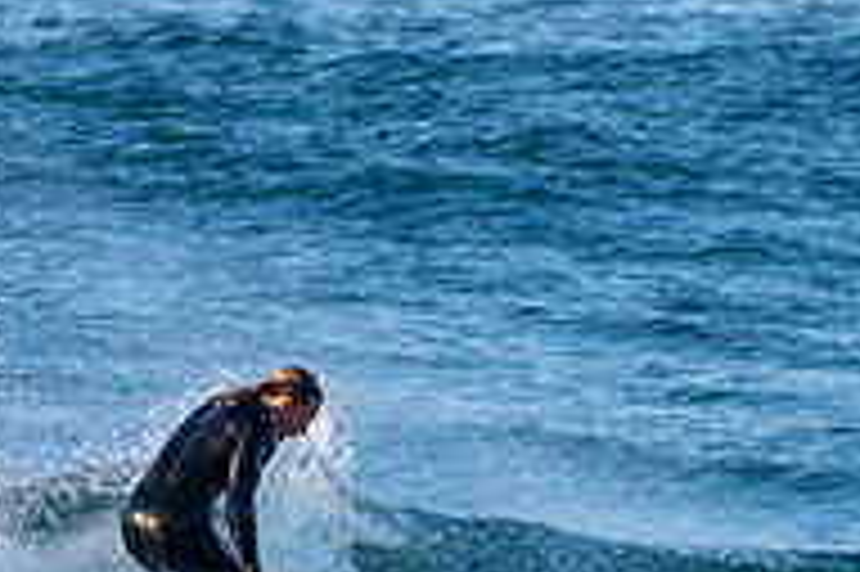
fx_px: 54371
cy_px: 700
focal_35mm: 2278
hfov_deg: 0.9
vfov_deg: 0.6
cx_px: 482
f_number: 5.6
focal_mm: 500
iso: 560
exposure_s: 1/1250
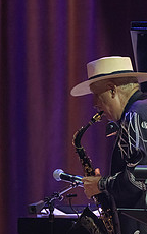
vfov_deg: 2.5
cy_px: 185
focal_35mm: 826
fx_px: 5288
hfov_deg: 1.6
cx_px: 75
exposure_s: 1/320
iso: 3200
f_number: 5.6
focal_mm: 321
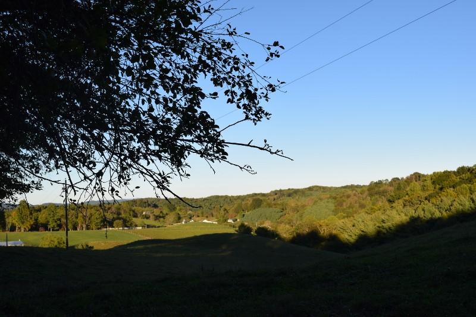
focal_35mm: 40
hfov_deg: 47.9
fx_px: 535
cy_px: 158
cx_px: 238
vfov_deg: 33.0
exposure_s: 1/320
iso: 200
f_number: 9
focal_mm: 27
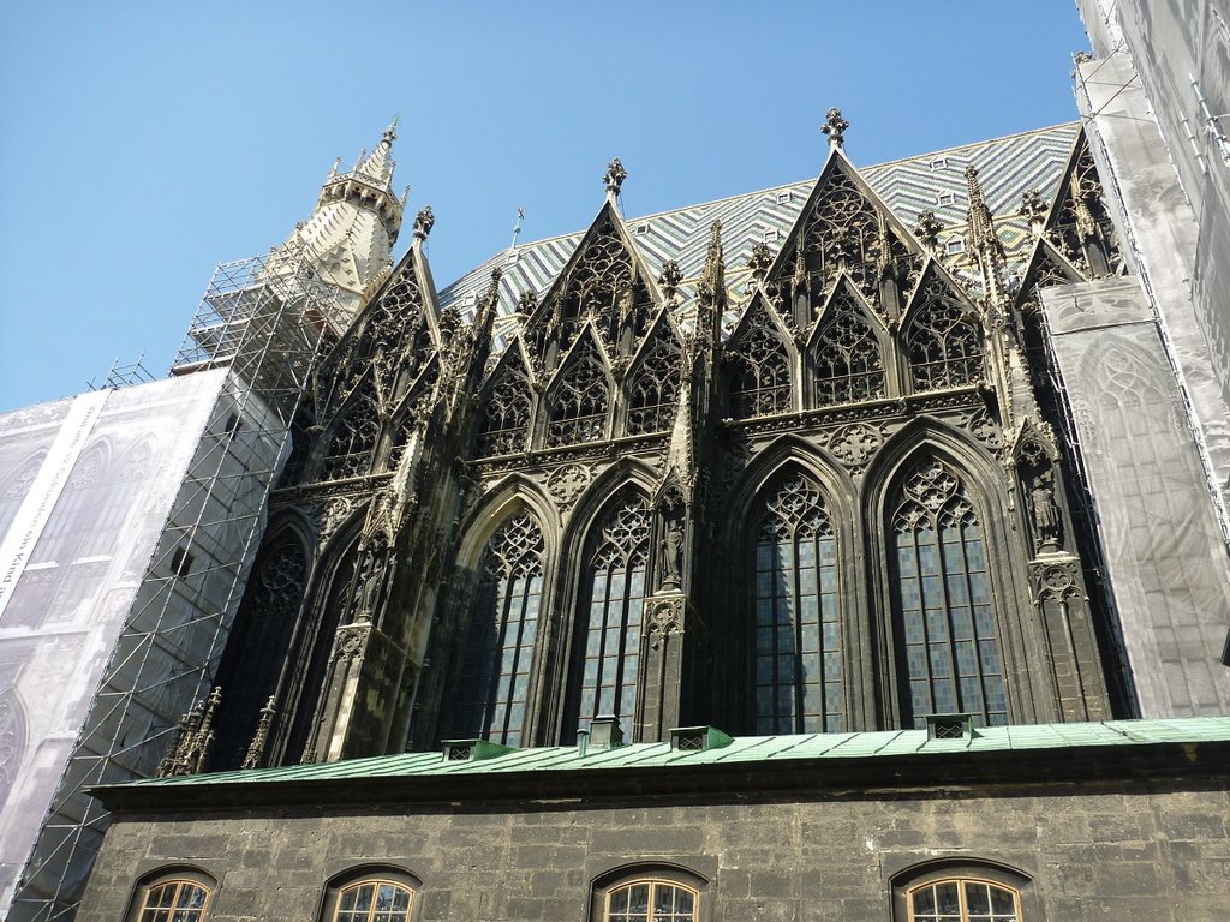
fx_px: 995
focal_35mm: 28
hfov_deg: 63.4
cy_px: 461
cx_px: 615
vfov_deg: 49.7
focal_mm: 4.9
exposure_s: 1/500
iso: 80
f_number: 3.3
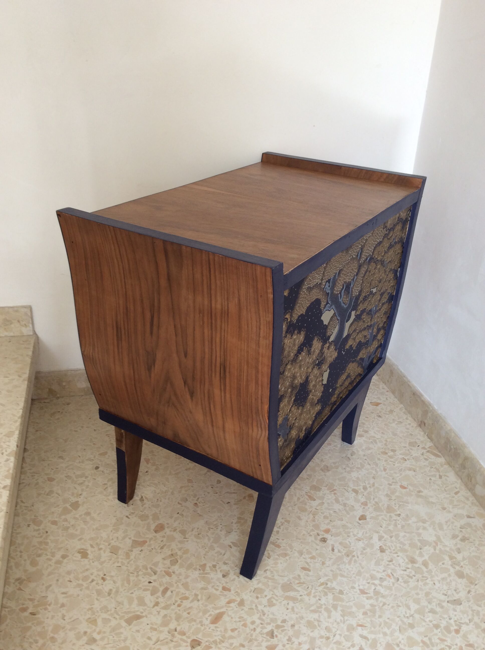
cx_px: 242
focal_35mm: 32
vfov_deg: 56.9
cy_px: 325
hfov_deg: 44.1
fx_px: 599
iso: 32
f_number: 2.4
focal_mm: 3.3
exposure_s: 1/33
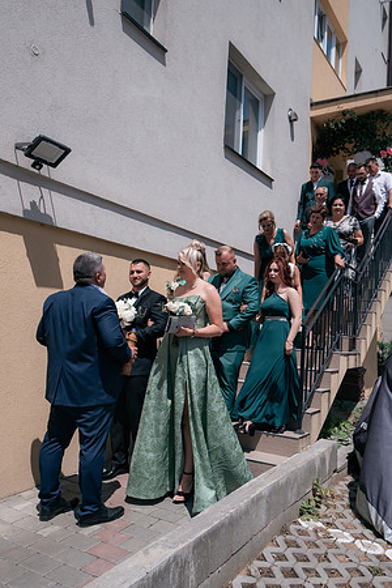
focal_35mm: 30
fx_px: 490
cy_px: 294
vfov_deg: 61.9
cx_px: 196
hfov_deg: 43.6
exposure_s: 1/800
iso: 320
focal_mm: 30
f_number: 9
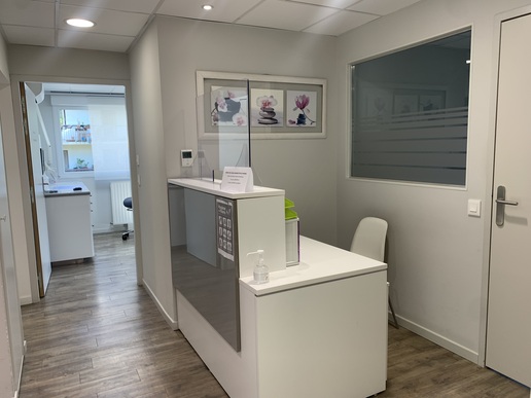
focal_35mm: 26
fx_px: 399
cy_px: 199
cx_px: 266
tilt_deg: -7.5
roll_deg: +1.7
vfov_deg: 53.1
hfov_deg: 67.3
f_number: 1.8
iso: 64
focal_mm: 4.25
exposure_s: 1/100
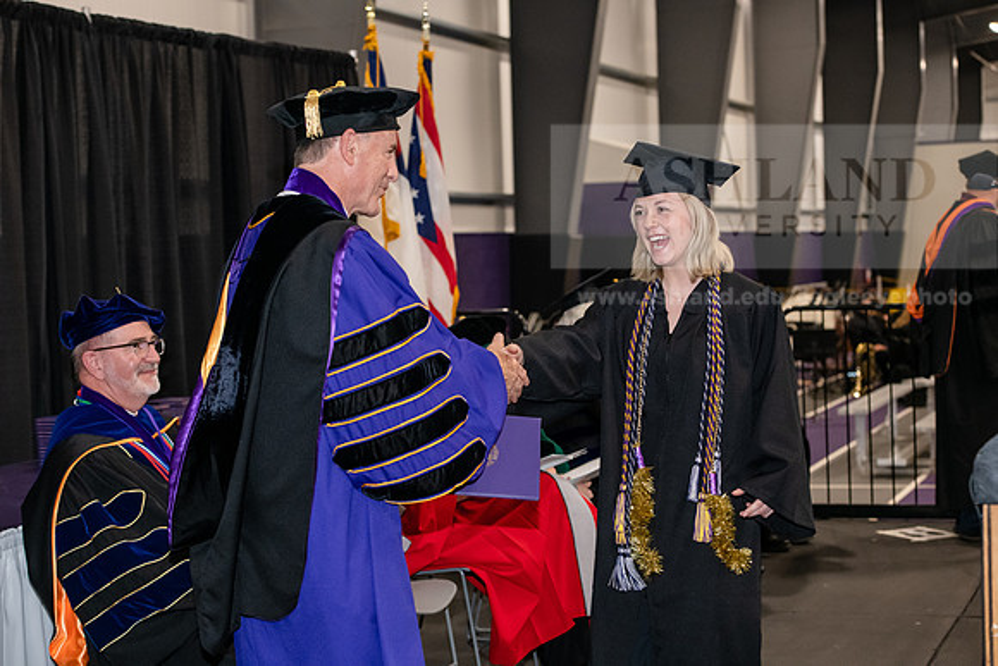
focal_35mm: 70
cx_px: 499
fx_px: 1941
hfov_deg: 28.8
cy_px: 333
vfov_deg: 19.5
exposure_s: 1/200
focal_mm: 70
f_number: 5
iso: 2500
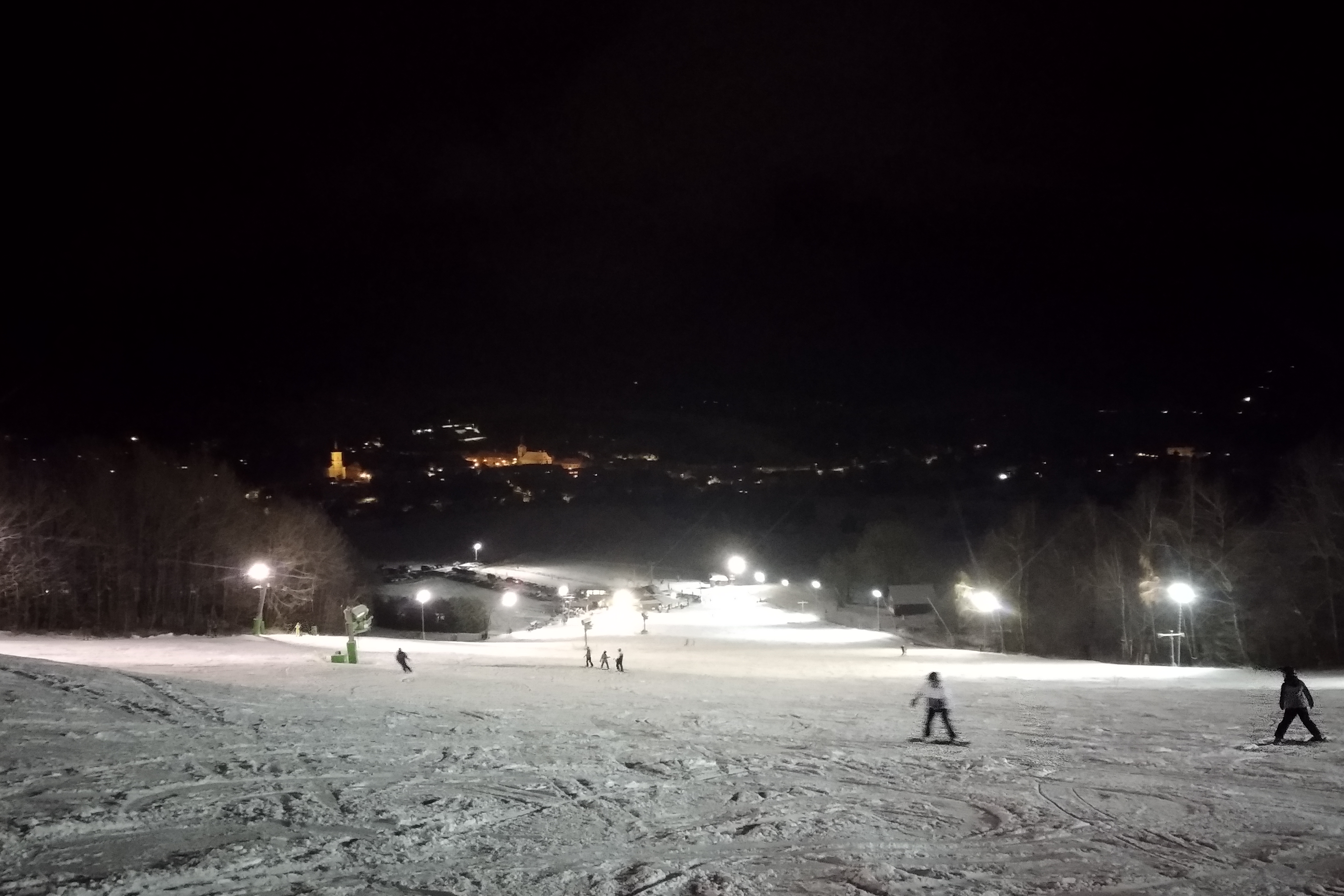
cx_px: 679
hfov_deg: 65.5
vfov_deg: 46.4
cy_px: 480
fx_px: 1045
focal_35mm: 28
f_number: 2.2
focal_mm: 3.81
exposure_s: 1/17
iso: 6400
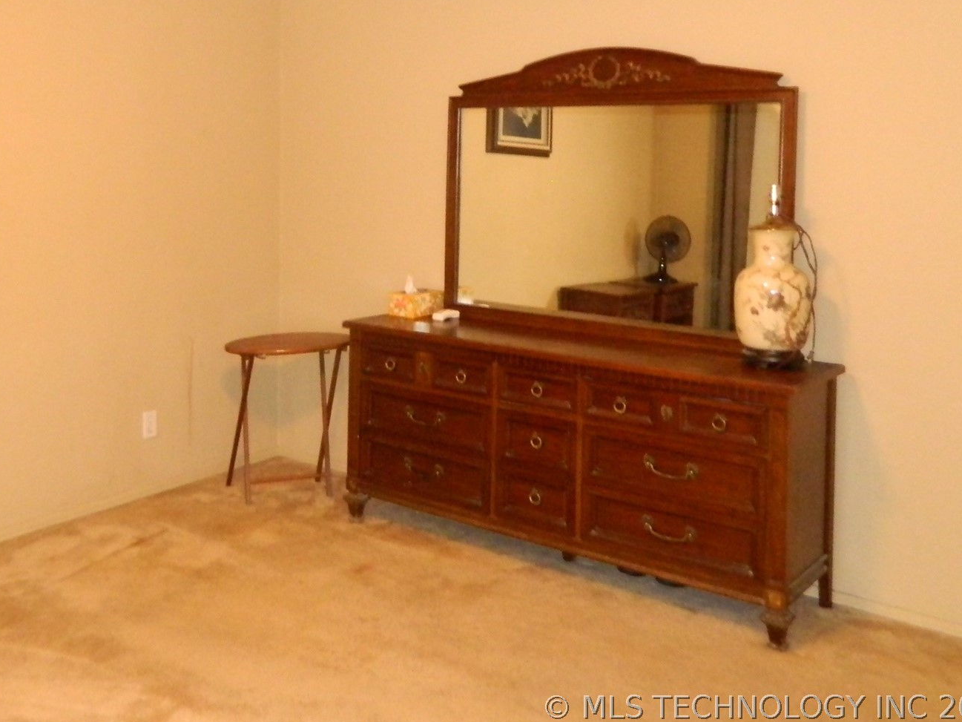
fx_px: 1028
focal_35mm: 37
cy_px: 197
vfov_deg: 37.9
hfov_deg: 49.2
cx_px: 310
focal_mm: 4.5
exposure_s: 1/30
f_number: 3.1
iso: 720
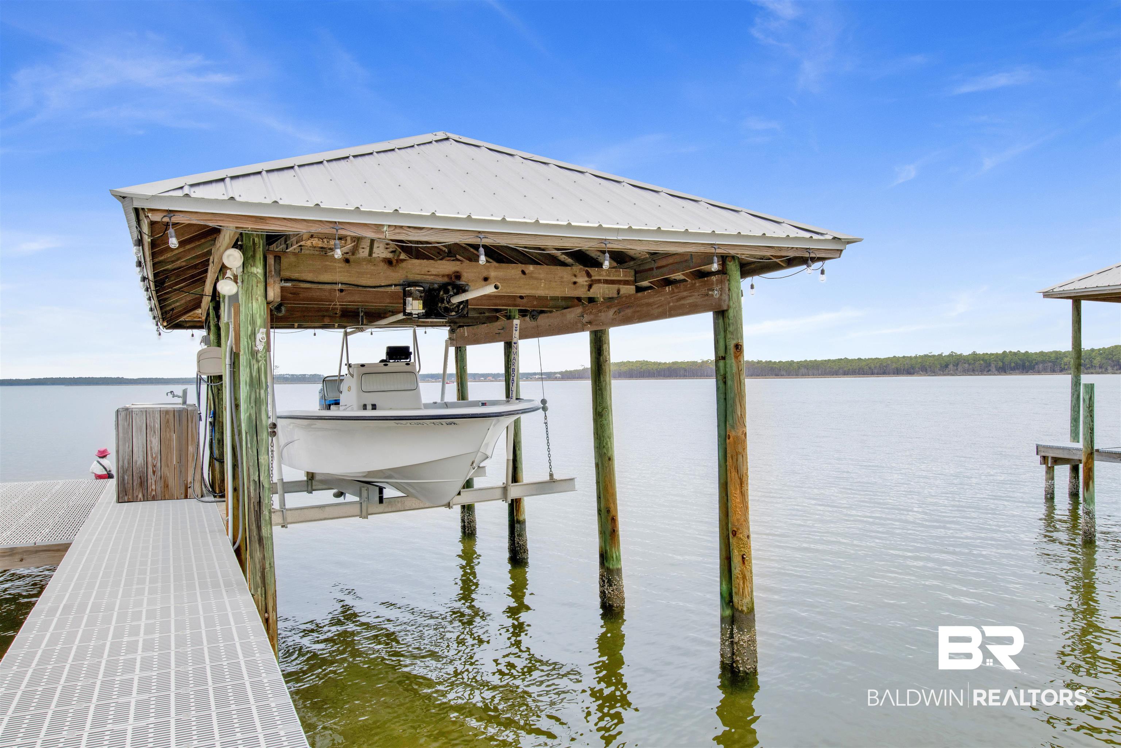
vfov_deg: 49.6
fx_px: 810
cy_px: 374
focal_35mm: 26
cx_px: 560
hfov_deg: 69.4
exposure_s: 1/160
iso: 200
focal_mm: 26
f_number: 11
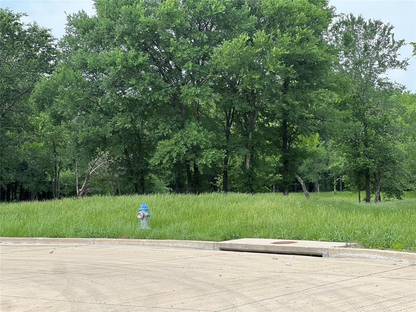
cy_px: 156
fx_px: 925
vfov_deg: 19.1
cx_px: 208
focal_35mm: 77
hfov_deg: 25.3
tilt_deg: +1.2
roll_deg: +1.0
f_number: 2.8
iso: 25
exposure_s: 1/235
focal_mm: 9
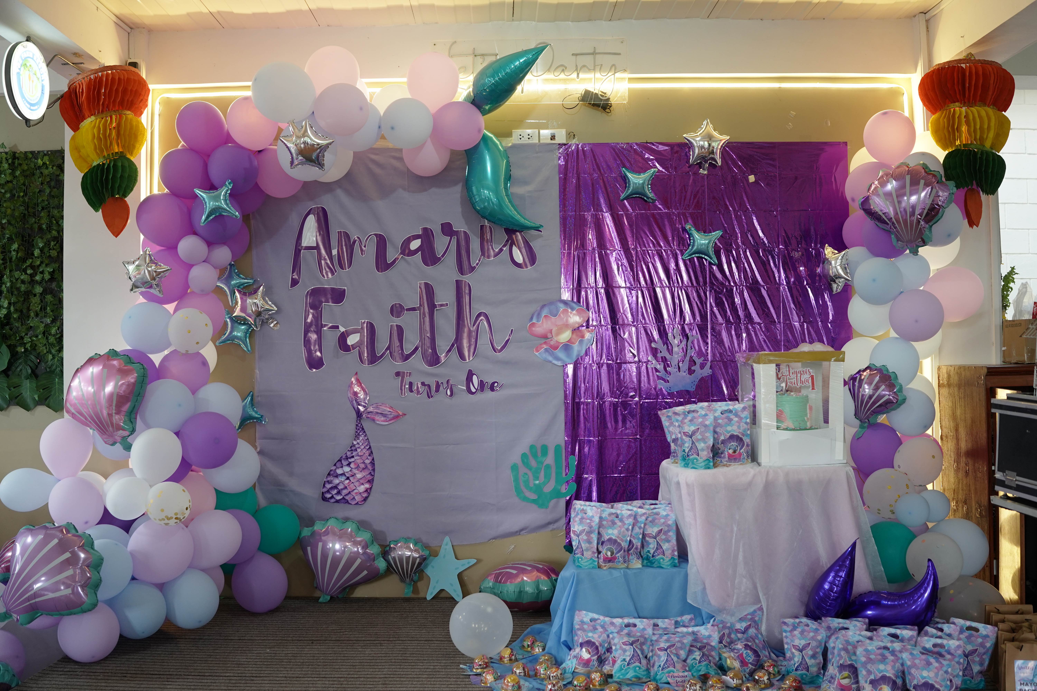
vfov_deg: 37.9
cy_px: 346
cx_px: 518
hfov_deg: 54.4
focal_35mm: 35
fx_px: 1008
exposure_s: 1/160
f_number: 3.5
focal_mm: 35
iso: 1000
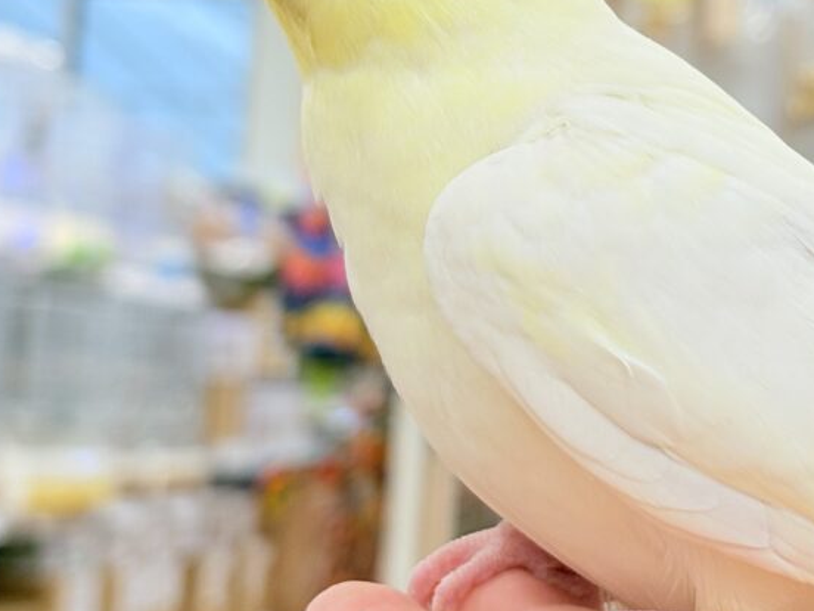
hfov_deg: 17.1
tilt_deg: +6.8
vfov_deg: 13.0
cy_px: 86
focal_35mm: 113
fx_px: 2657
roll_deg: -2.6
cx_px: 795
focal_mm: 5.96
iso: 32
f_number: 1.6
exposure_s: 1/50
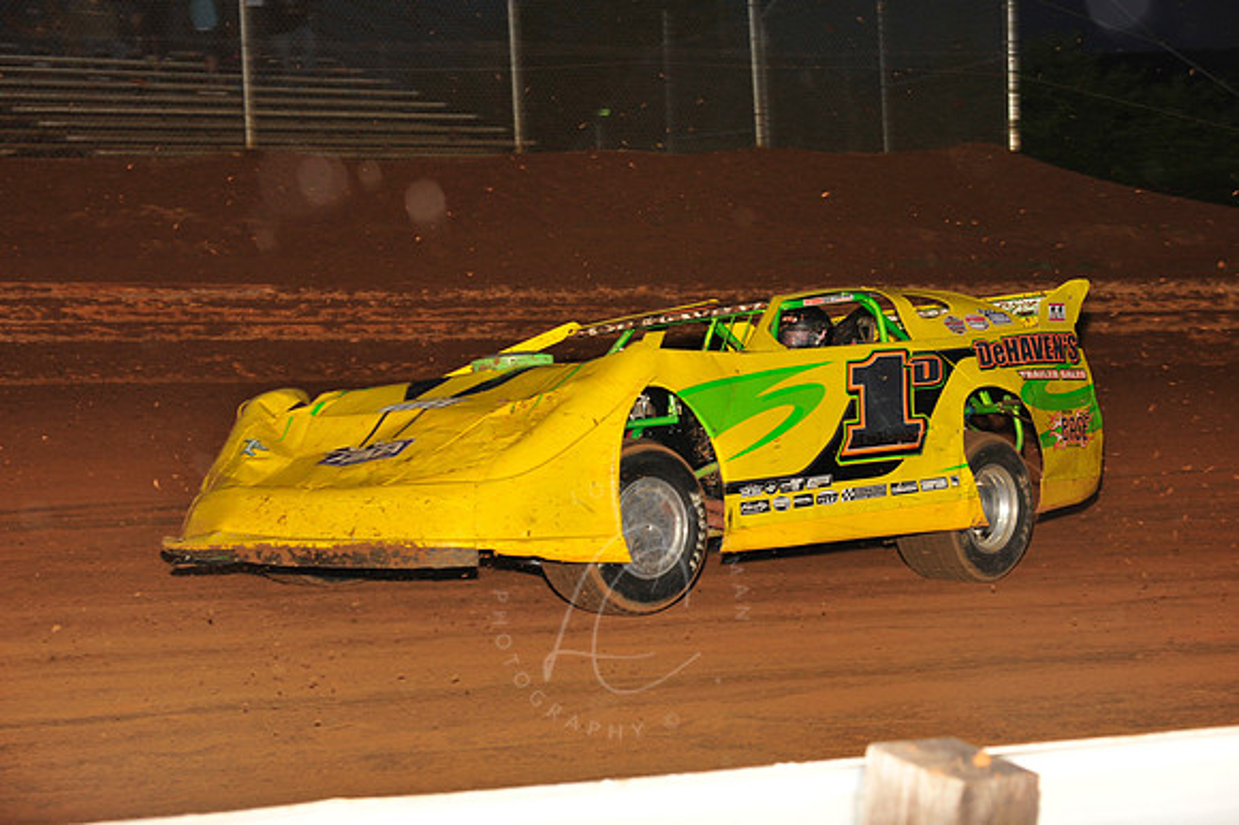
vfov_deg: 13.0
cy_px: 412
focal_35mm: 105
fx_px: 3612
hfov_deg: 19.5
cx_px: 620
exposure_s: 1/320
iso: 800
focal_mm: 105
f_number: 6.3
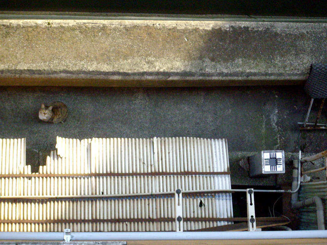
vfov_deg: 13.2
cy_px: 122
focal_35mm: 112
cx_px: 164
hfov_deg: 17.6
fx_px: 1058
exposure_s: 1/80
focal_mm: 18.6
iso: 400
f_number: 5.2
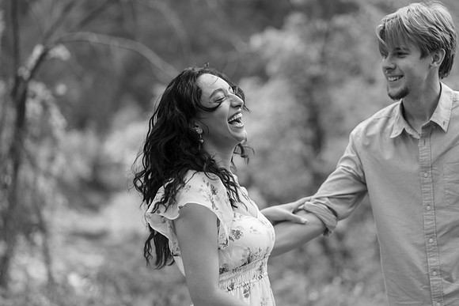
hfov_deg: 23.9
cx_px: 230
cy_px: 153
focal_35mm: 85
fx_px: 1084
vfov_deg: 16.1
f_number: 2.2
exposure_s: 1/200
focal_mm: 85
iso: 400
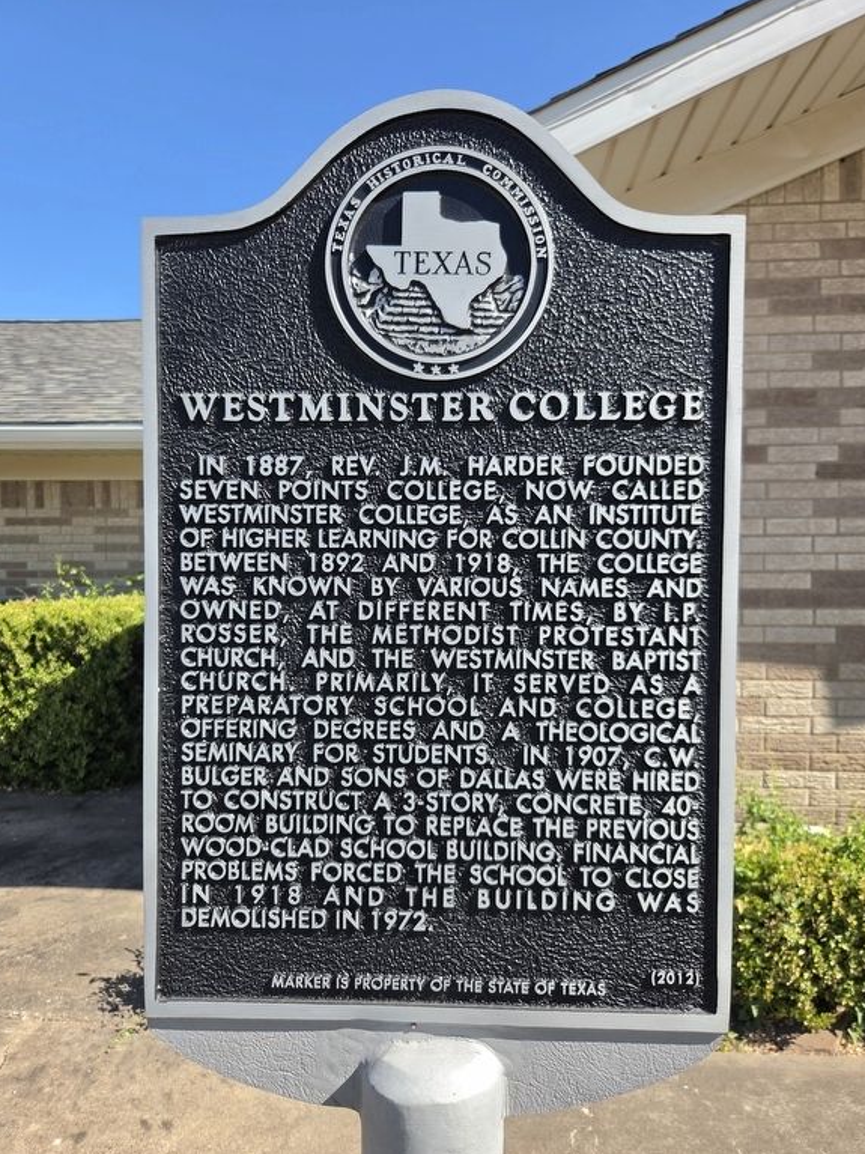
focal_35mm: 24
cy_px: 596
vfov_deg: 71.6
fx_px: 800
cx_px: 441
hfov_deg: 56.8
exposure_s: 1/2032
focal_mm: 5.4
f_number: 1.8
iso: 80
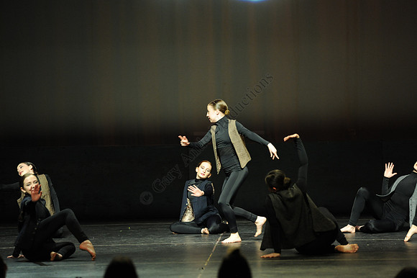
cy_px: 139
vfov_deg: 7.4
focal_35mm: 185
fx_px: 2142
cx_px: 208
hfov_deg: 11.1
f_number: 2.8
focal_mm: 185
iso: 2500
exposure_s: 1/320
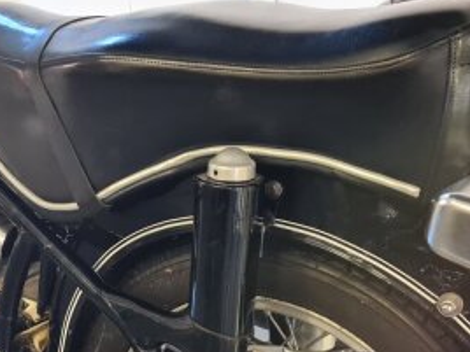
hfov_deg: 30.7
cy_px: 412
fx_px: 842
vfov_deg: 22.0
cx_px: 119
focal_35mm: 62
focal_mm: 5.4
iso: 640
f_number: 1.8
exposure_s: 1/50
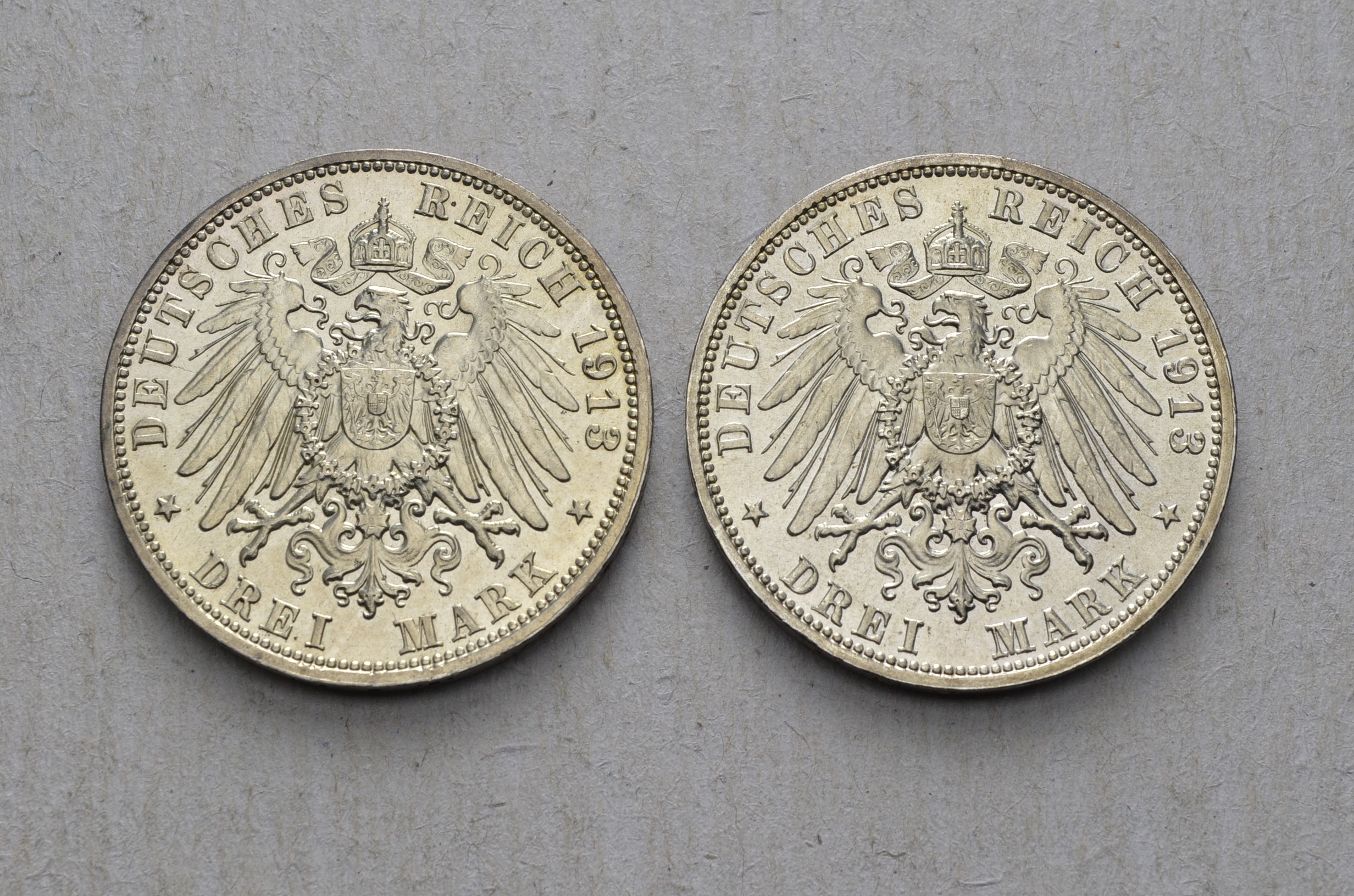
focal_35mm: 82
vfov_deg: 16.5
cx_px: 677
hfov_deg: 24.7
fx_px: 3096
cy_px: 448
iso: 400
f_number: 14
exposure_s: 1/250
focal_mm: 55
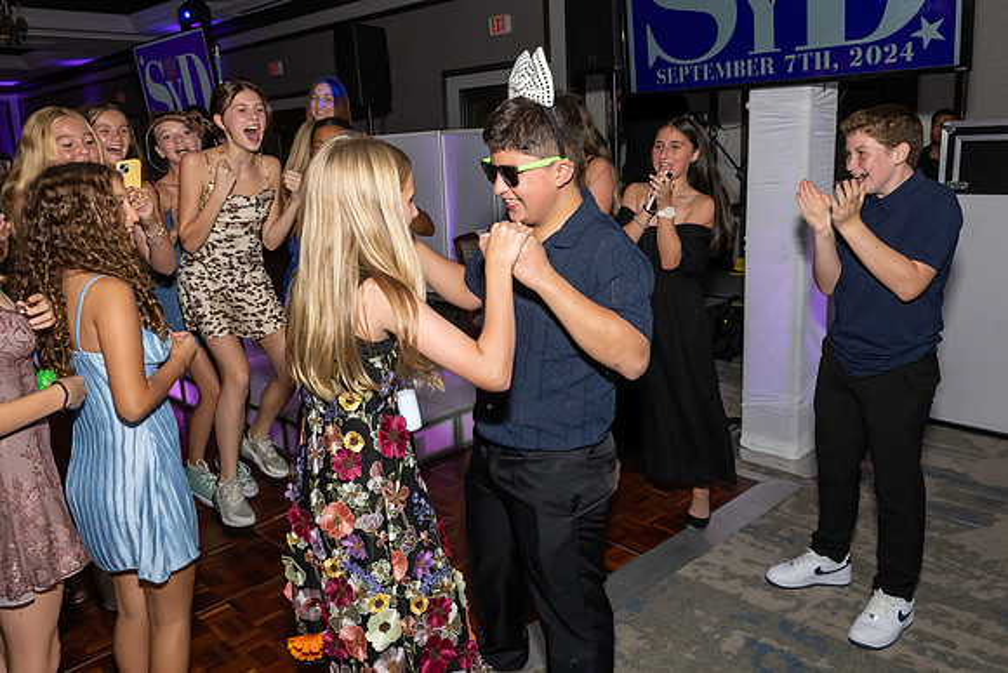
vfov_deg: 47.3
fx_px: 767
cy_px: 305
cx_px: 495
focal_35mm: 27
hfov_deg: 66.6
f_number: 7.1
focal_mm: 17
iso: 1000
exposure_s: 1/250
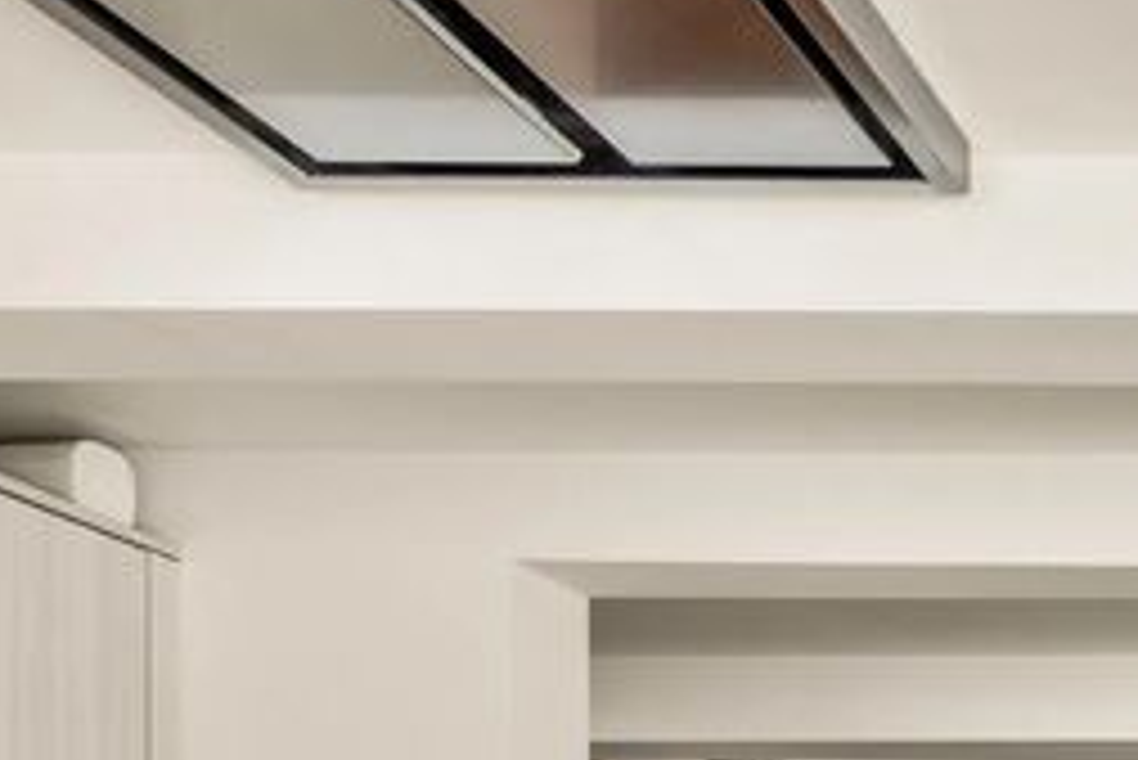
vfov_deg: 16.1
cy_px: 1180
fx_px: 2435
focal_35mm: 77
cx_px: 1633
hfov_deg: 22.4
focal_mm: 19
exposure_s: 1/2.5
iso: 400
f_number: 10
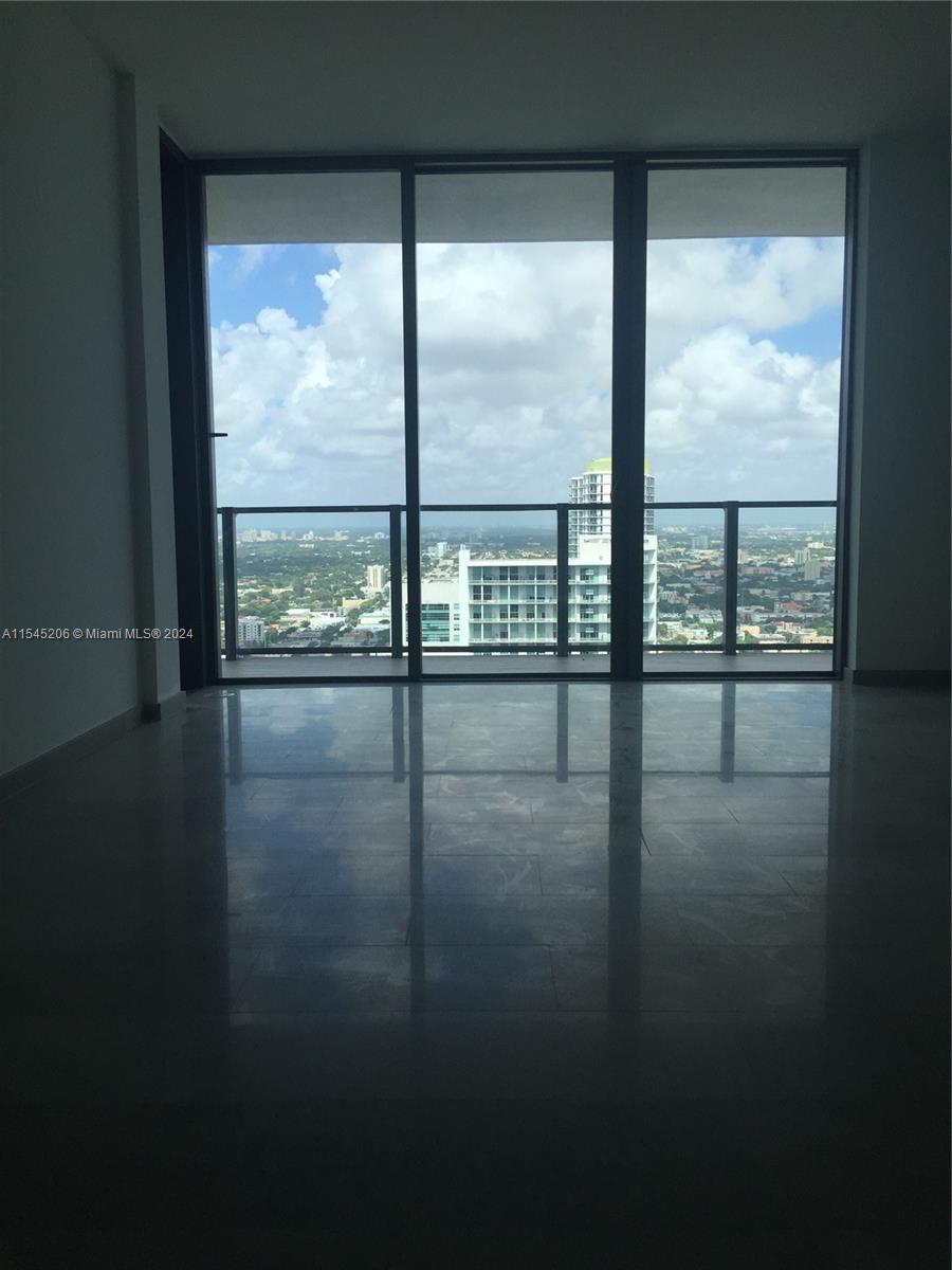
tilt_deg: -3.8
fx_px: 1063
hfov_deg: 48.2
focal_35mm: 29
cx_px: 476
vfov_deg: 61.7
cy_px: 635
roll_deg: -0.4
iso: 32
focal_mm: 4.15
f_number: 2.2
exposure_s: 1/964
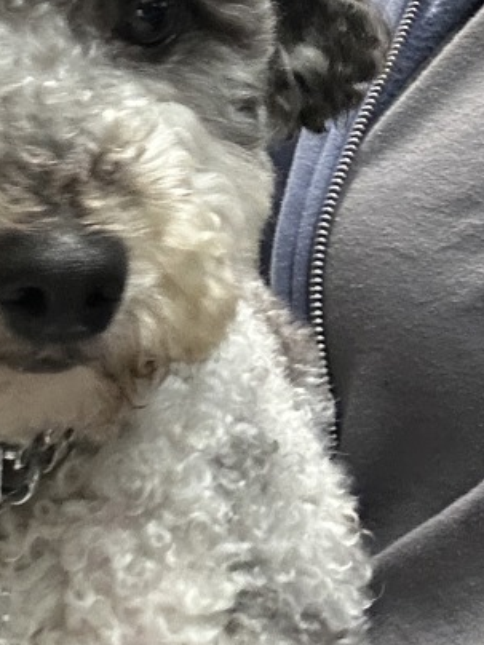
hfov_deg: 18.7
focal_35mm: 76
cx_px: -35
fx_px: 1417
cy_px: 147
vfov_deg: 25.3
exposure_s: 1/30
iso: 320
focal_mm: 2.69
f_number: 1.9
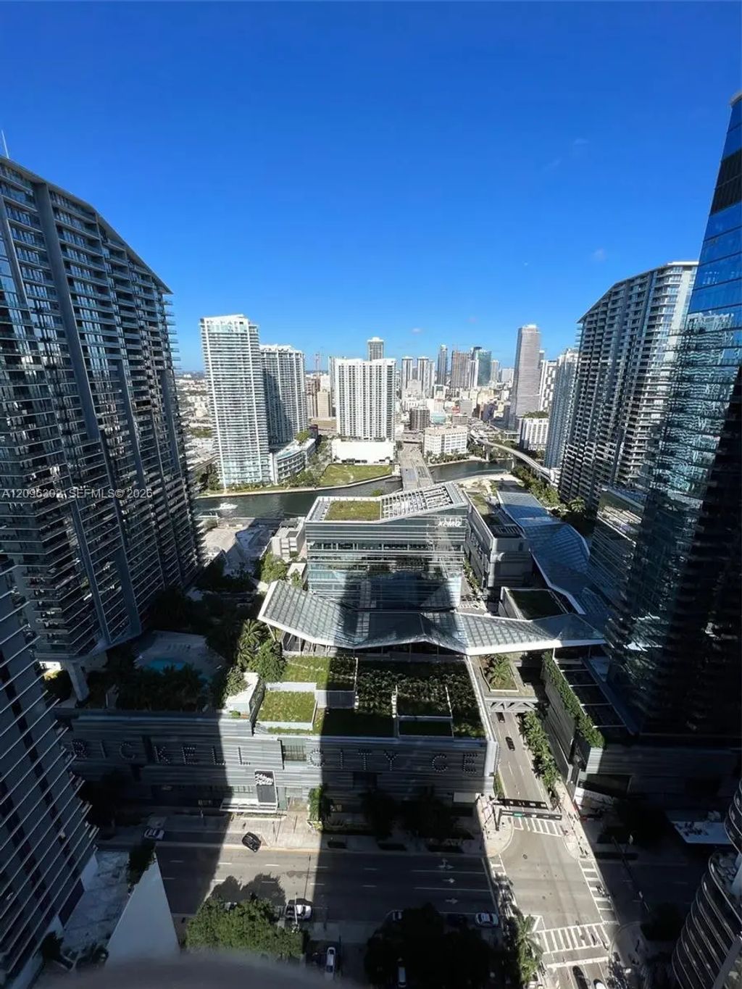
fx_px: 371
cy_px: 494
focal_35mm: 13
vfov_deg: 106.2
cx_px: 371
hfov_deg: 89.9
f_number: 1.8
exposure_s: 1/2874
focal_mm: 1.57
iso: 32
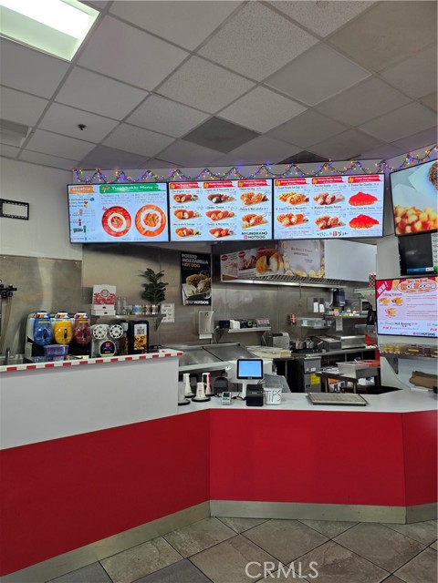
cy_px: 292
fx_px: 388
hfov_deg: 58.9
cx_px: 219
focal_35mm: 23
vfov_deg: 73.9
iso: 80
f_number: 1.7
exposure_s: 1/120
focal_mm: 6.25
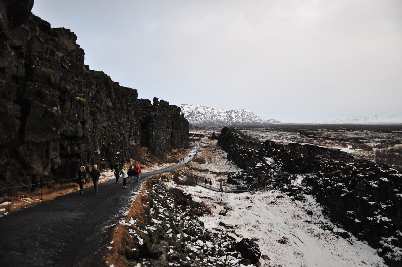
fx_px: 301
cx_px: 201
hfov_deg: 67.5
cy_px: 134
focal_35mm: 27
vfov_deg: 47.8
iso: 320
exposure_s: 1/320
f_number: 3.5
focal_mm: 18
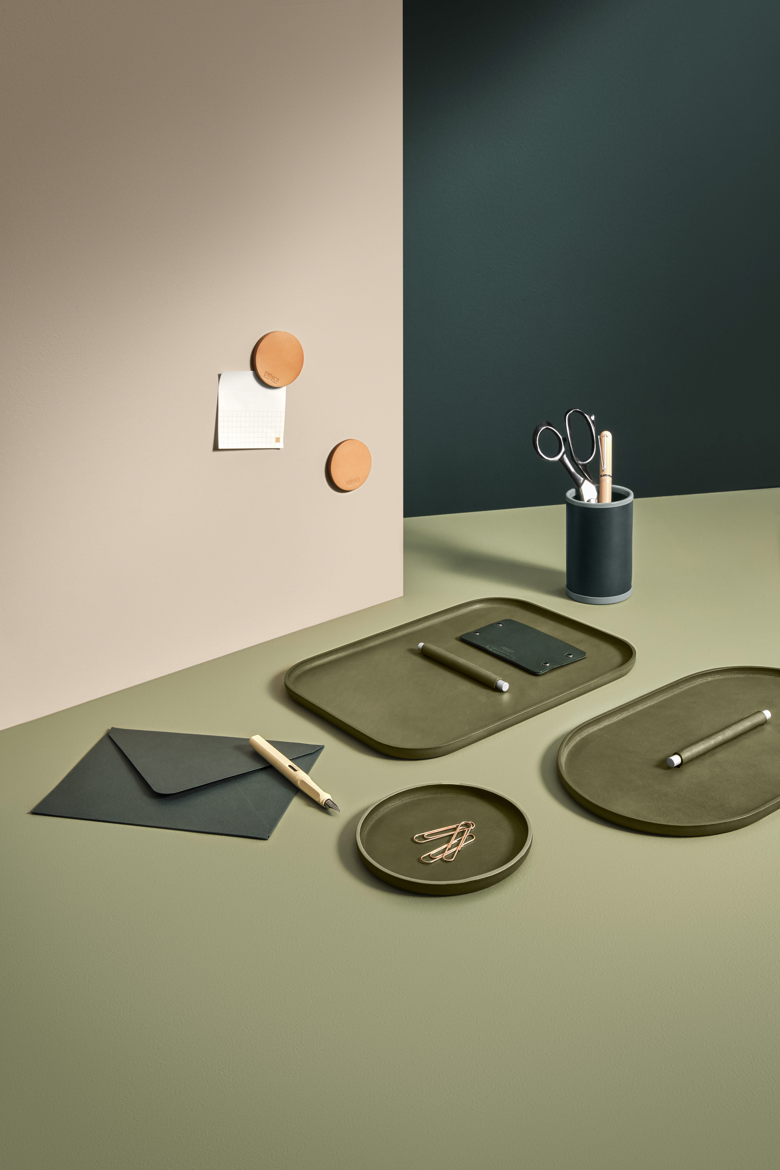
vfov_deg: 51.9
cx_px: 390
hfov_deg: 35.9
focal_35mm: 37
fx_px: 1202
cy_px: 585
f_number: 11
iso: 250
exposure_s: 1/125
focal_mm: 24.9
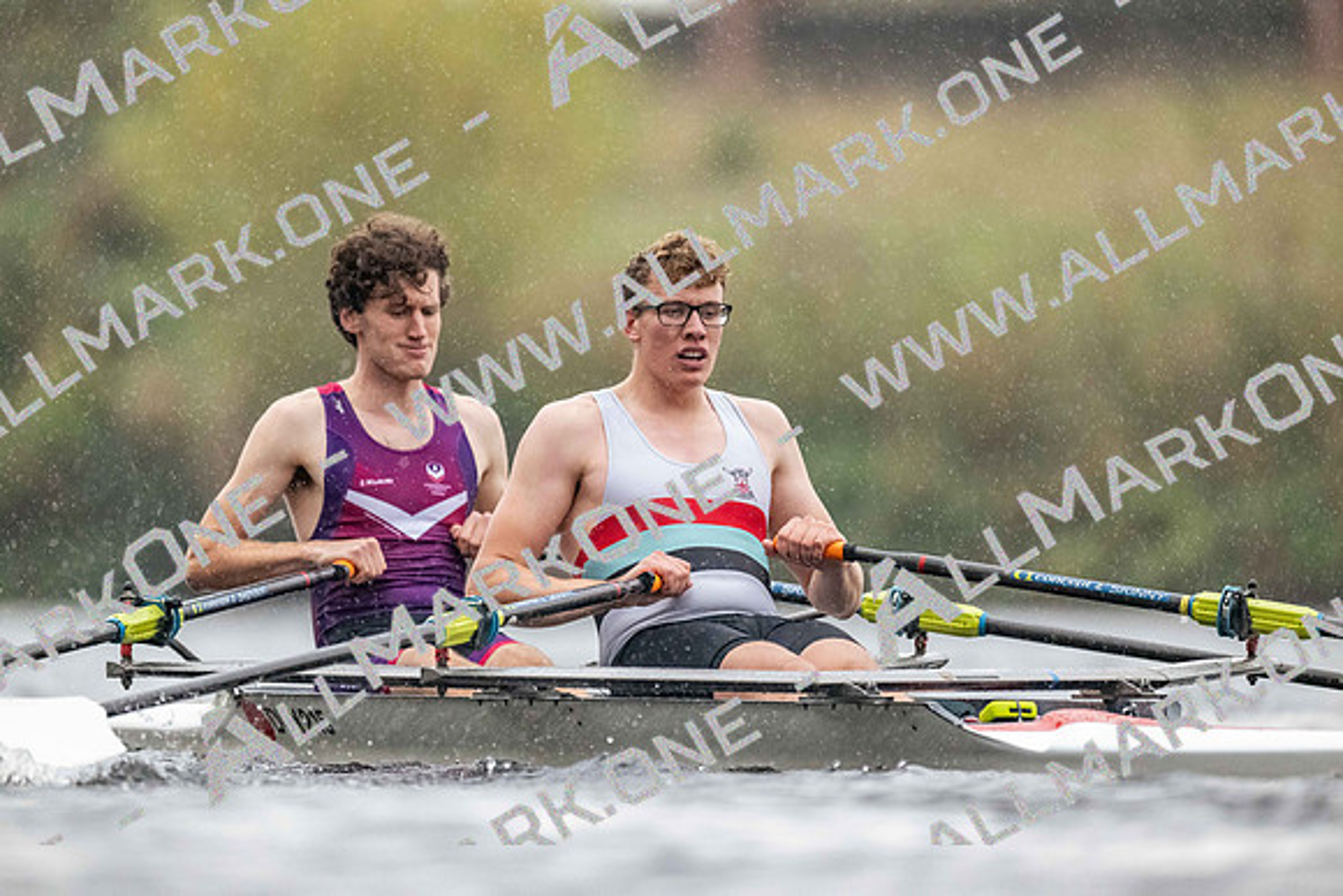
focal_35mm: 600
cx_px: 672
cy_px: 448
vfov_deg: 2.3
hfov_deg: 3.4
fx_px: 22388
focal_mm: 600
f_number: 4
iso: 5600
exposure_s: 1/2500
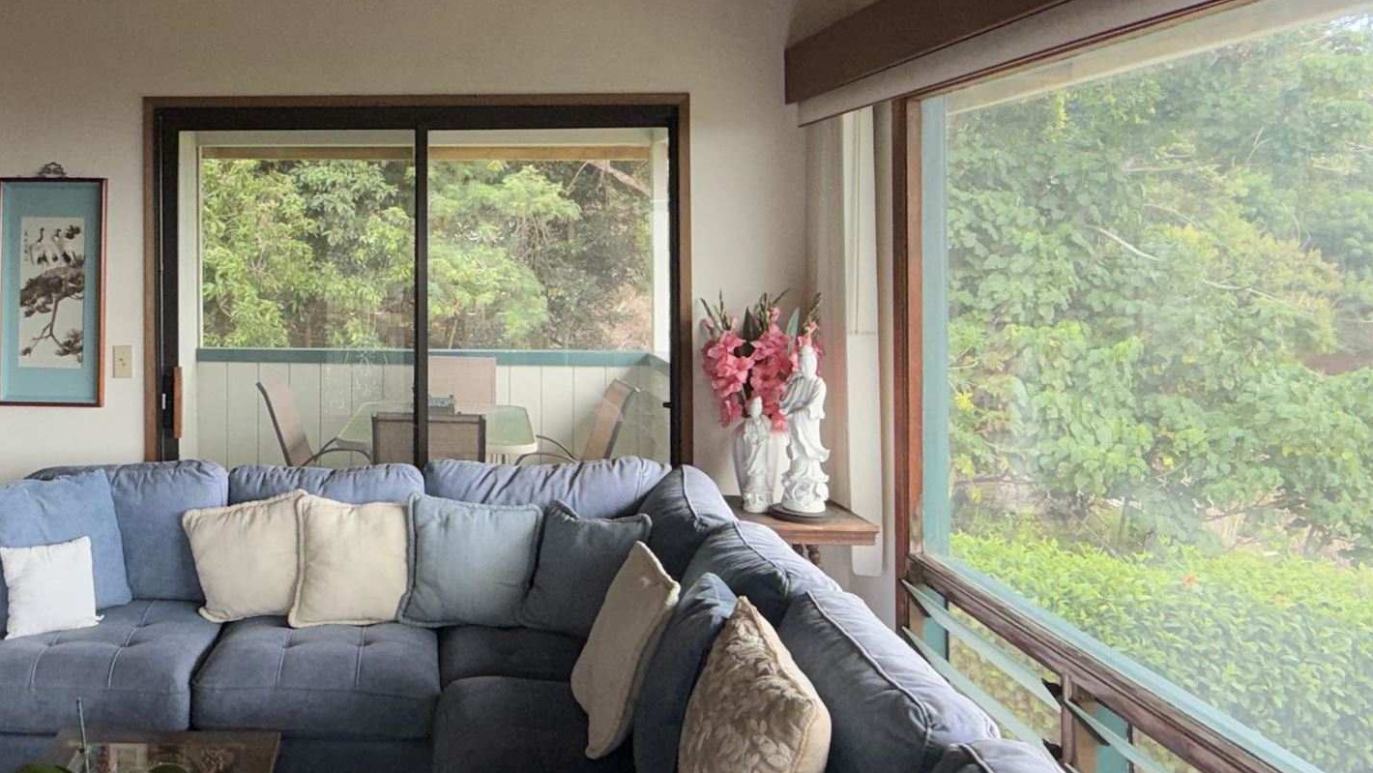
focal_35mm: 33
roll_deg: -0.2
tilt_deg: -1.3
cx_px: 355
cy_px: 268
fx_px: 1202
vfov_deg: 35.4
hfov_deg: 56.7
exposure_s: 1/121
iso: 32
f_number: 2.2
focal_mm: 2.22
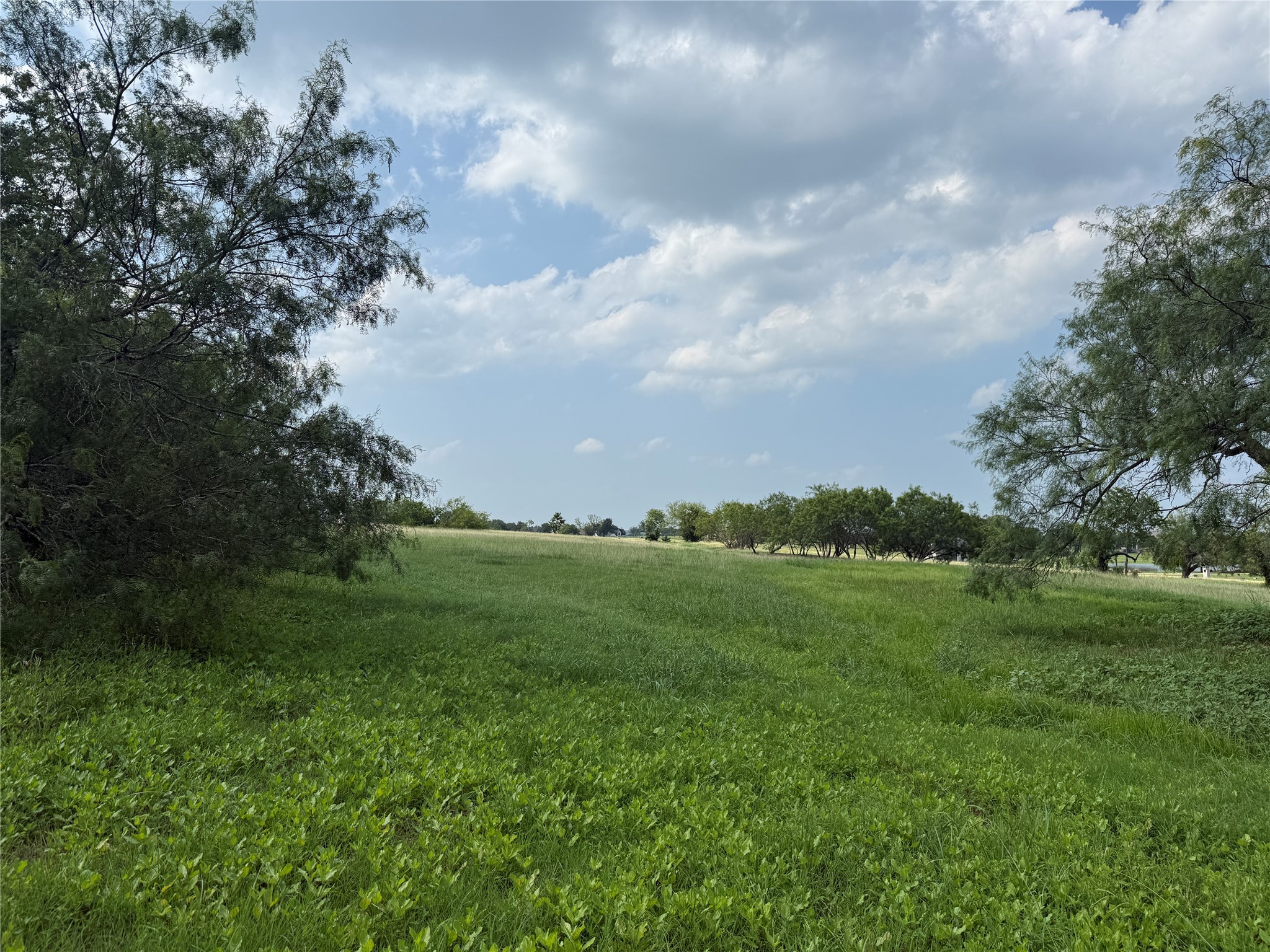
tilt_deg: +3.9
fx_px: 881
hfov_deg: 71.6
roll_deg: -0.5
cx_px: 635
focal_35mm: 24
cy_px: 476
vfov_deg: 56.8
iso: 80
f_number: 1.78
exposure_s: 1/7353
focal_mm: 6.76
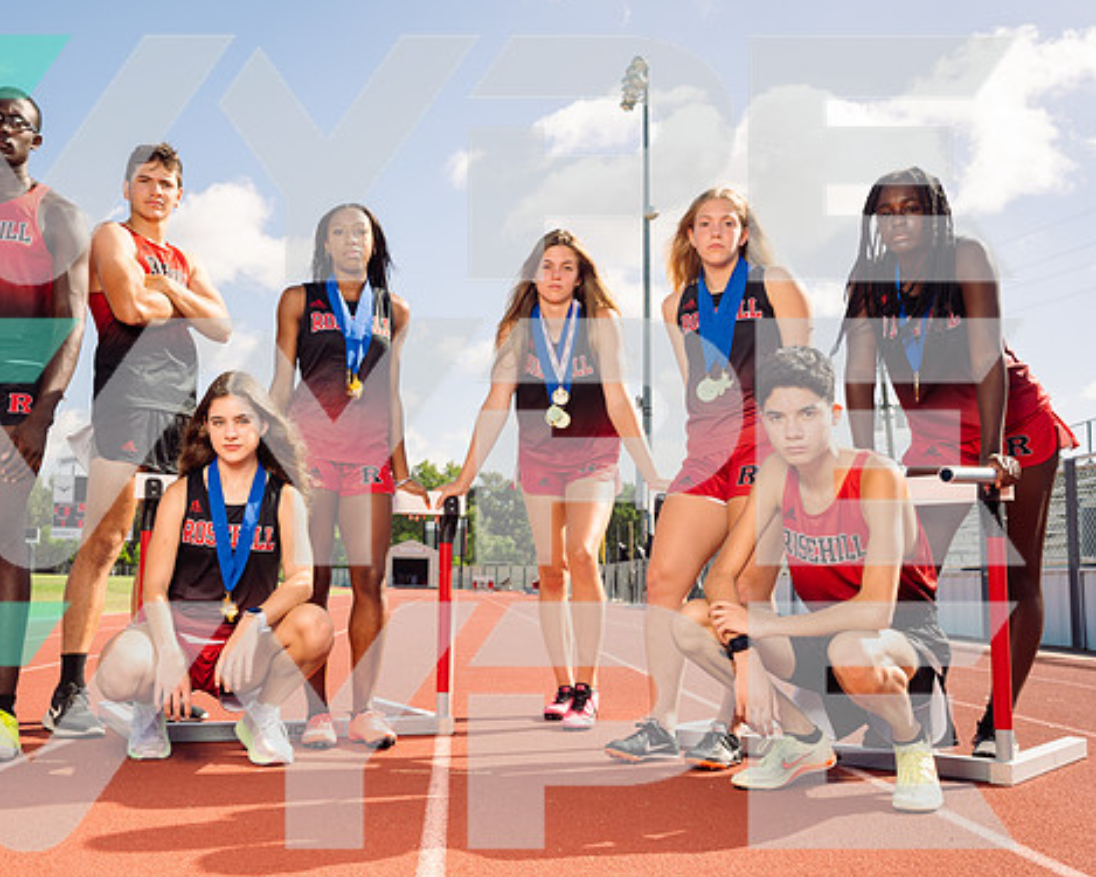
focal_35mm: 36
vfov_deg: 41.1
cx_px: 430
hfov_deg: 49.9
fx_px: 1168
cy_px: 443
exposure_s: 1/200
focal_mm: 31
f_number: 8
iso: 125
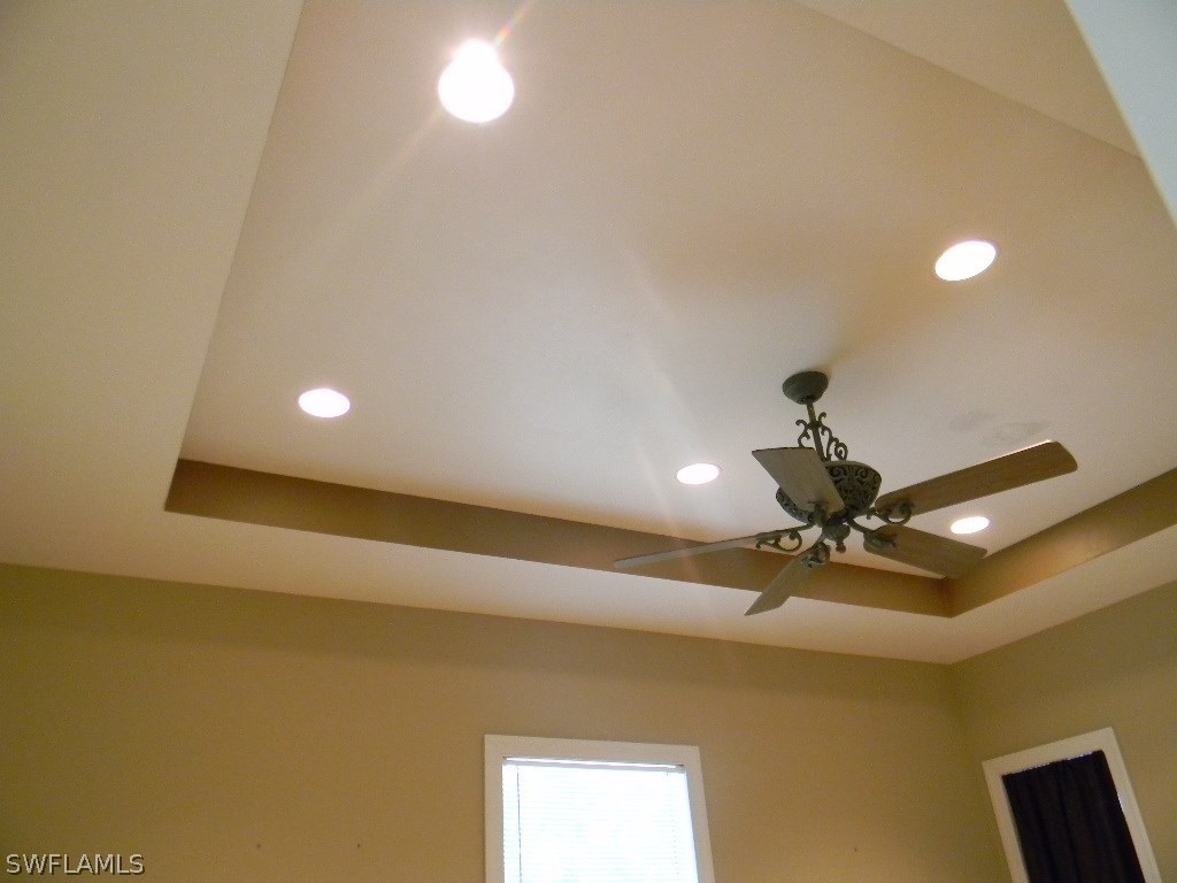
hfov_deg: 63.4
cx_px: 588
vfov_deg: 49.7
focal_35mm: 28
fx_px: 952
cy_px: 442
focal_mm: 5
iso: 400
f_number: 3.5
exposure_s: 1/19.6
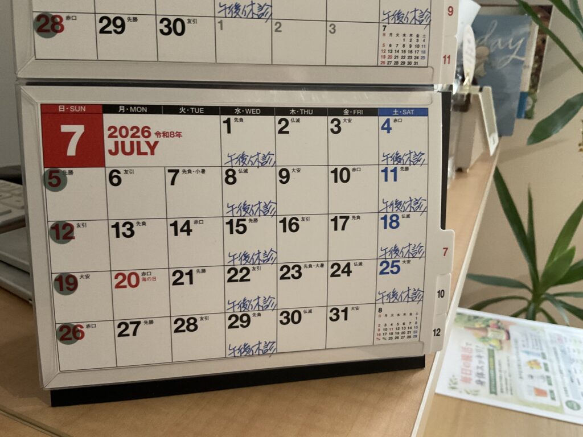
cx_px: 292
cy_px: 218
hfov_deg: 61.7
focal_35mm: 29
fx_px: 488
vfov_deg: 48.2
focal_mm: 3
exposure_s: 1/40
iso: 250
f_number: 1.8
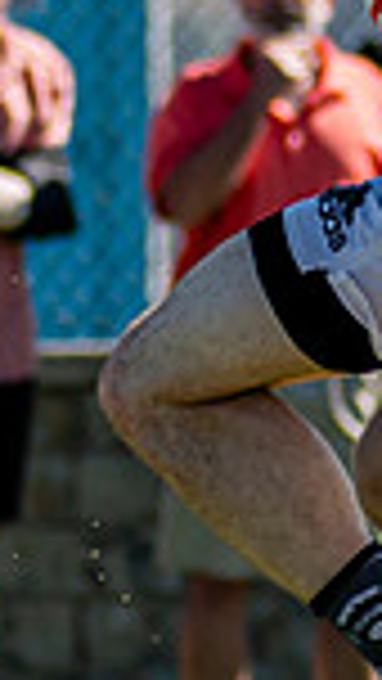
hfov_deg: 0.9
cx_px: 496
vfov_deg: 1.6
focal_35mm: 1324
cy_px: 365
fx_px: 23828
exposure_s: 1/1250
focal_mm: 125
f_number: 3.2
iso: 100
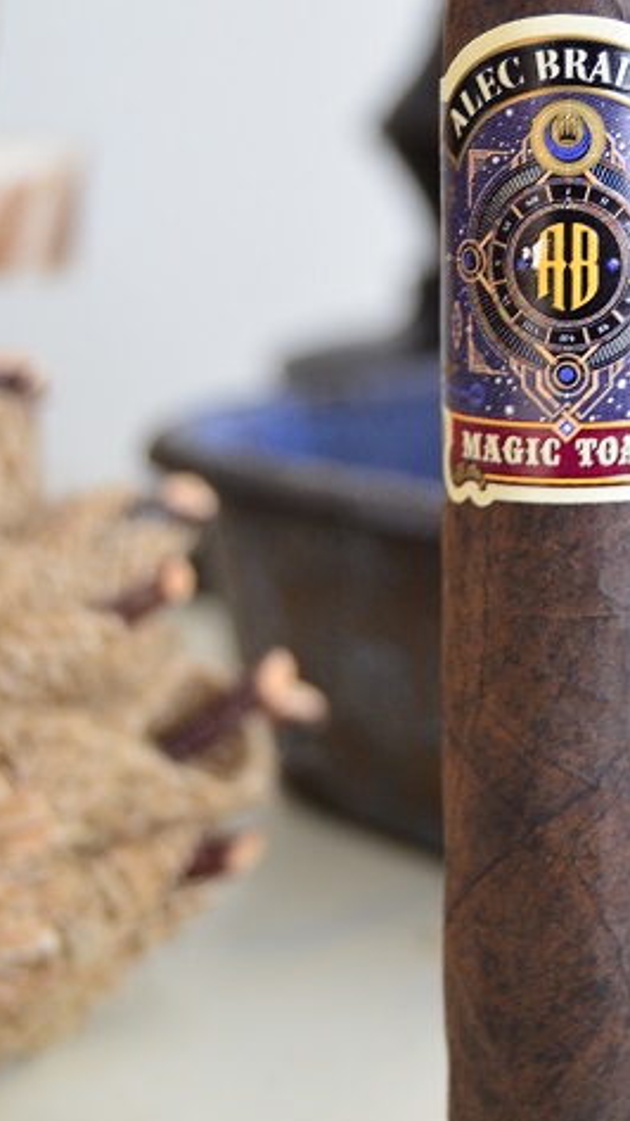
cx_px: 596
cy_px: 498
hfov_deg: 13.0
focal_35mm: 92
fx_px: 2733
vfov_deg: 23.2
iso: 450
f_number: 5
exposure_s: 1/30
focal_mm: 32
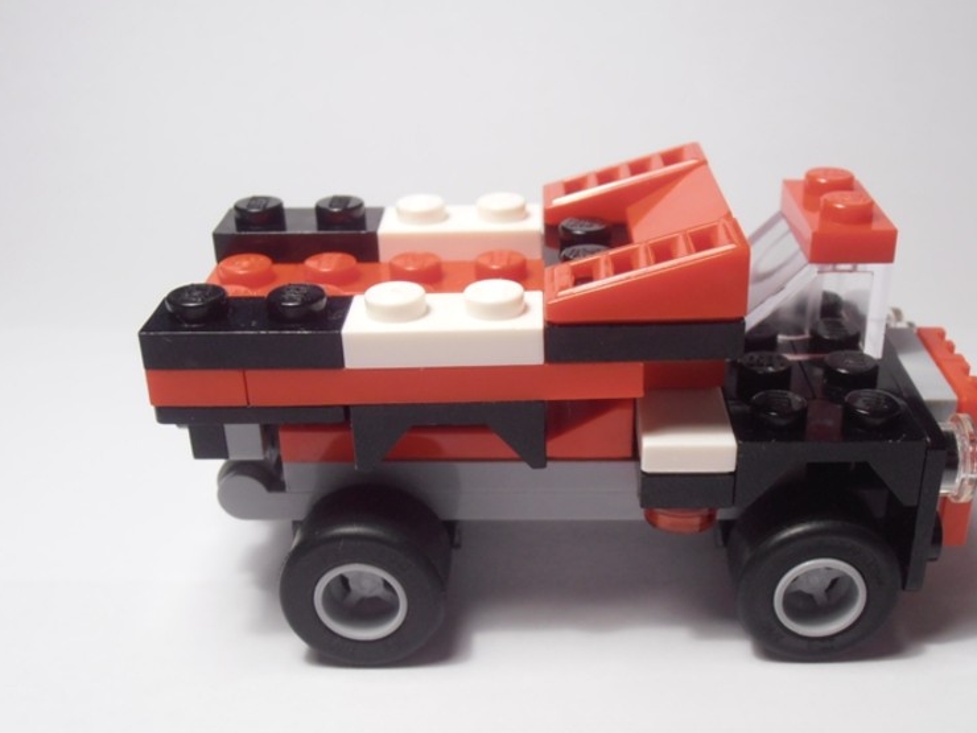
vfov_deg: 32.1
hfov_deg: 41.9
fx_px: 1270
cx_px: 578
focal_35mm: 45
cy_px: 442
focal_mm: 6.61
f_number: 3.9
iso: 100
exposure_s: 1/40
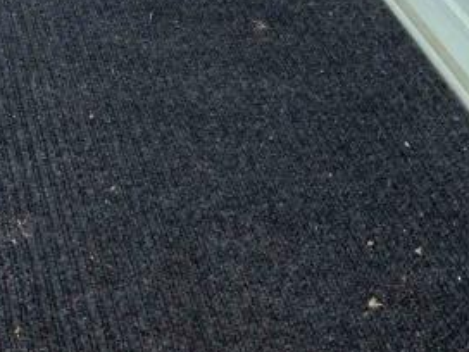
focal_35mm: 109
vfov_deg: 13.1
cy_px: -121
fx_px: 1477
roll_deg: +0.3
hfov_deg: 16.2
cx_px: -272
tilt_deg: -22.8
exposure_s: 1/193
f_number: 1.8
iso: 16
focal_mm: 3
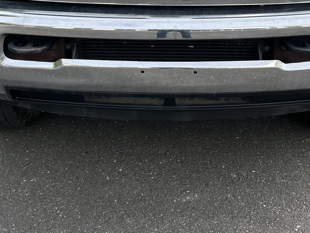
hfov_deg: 35.5
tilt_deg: -12.8
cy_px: -20
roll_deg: +0.3
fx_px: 483
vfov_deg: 25.2
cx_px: 168
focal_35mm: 54
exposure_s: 1/1517
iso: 80
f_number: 1.78
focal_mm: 6.86
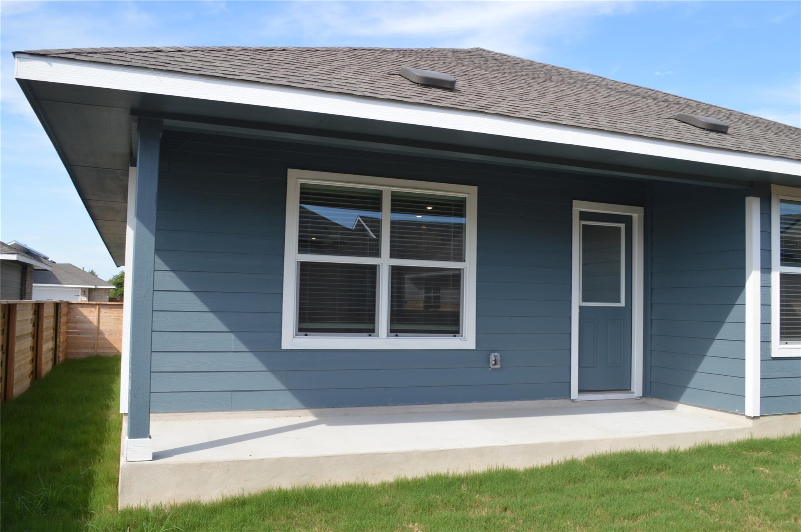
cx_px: 400
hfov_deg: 62.0
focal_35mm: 30
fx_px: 667
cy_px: 266
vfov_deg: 43.5
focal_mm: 20
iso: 100
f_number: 6.3
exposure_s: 1/160
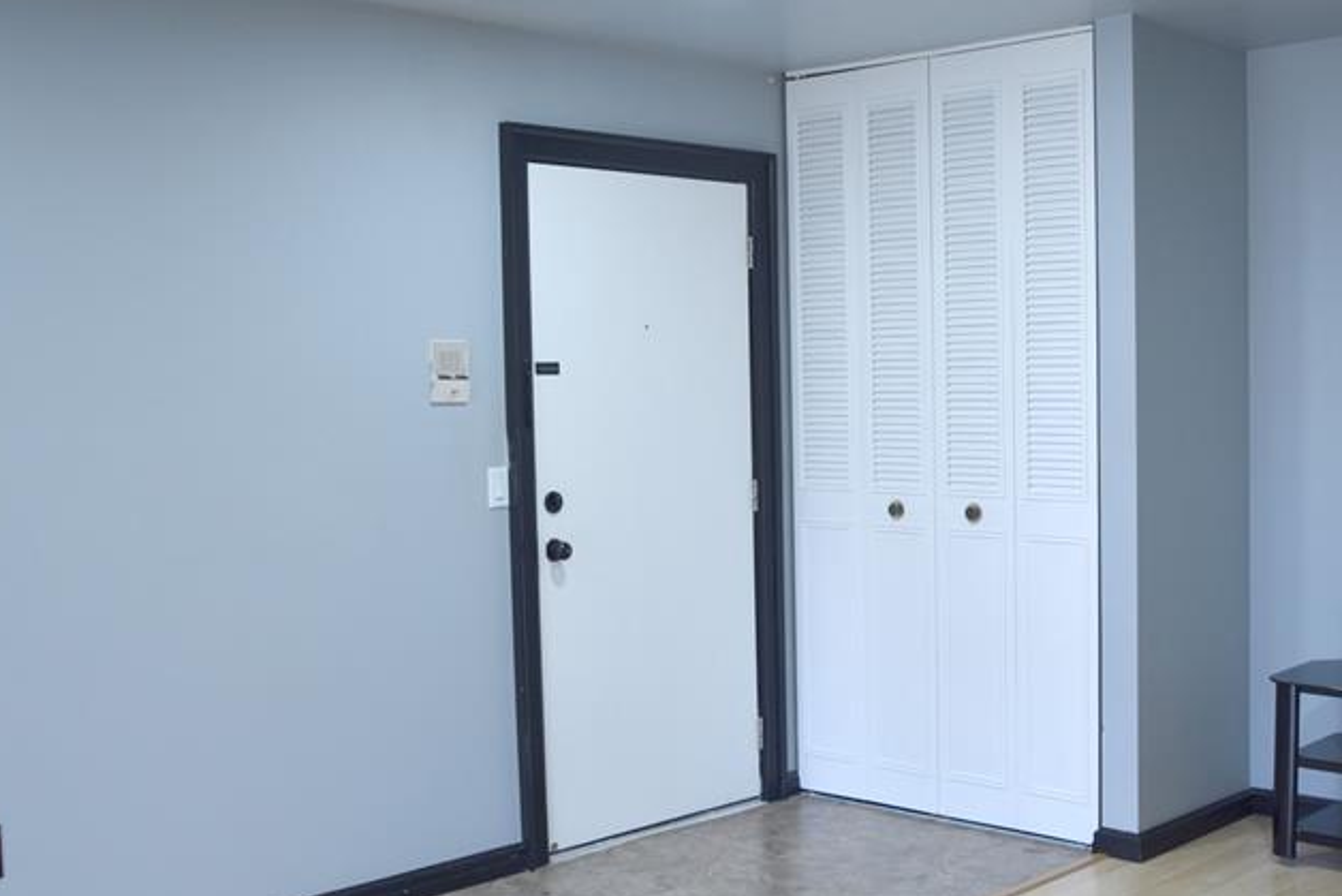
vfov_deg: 30.5
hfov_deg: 44.3
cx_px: 797
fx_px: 1640
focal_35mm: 44
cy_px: 507
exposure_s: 1/60
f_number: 4
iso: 400
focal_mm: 18
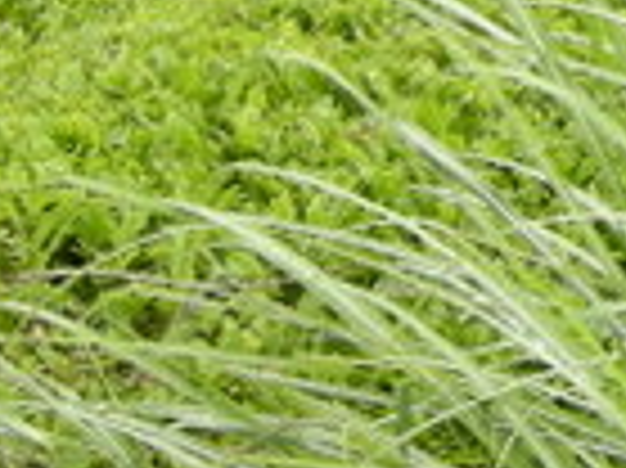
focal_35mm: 201
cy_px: -256
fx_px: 3632
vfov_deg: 7.2
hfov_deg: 8.7
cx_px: 1666
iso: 64
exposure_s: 1/81
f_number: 3.8
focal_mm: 7.5
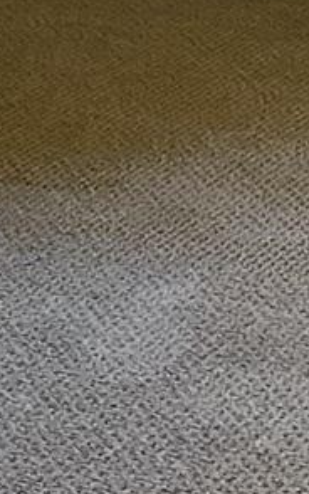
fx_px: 2908
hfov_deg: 6.0
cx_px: 445
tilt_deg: -12.5
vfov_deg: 9.4
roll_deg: +3.3
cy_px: -318
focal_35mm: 216
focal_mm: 4.25
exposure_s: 1/30
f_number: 1.8
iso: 640
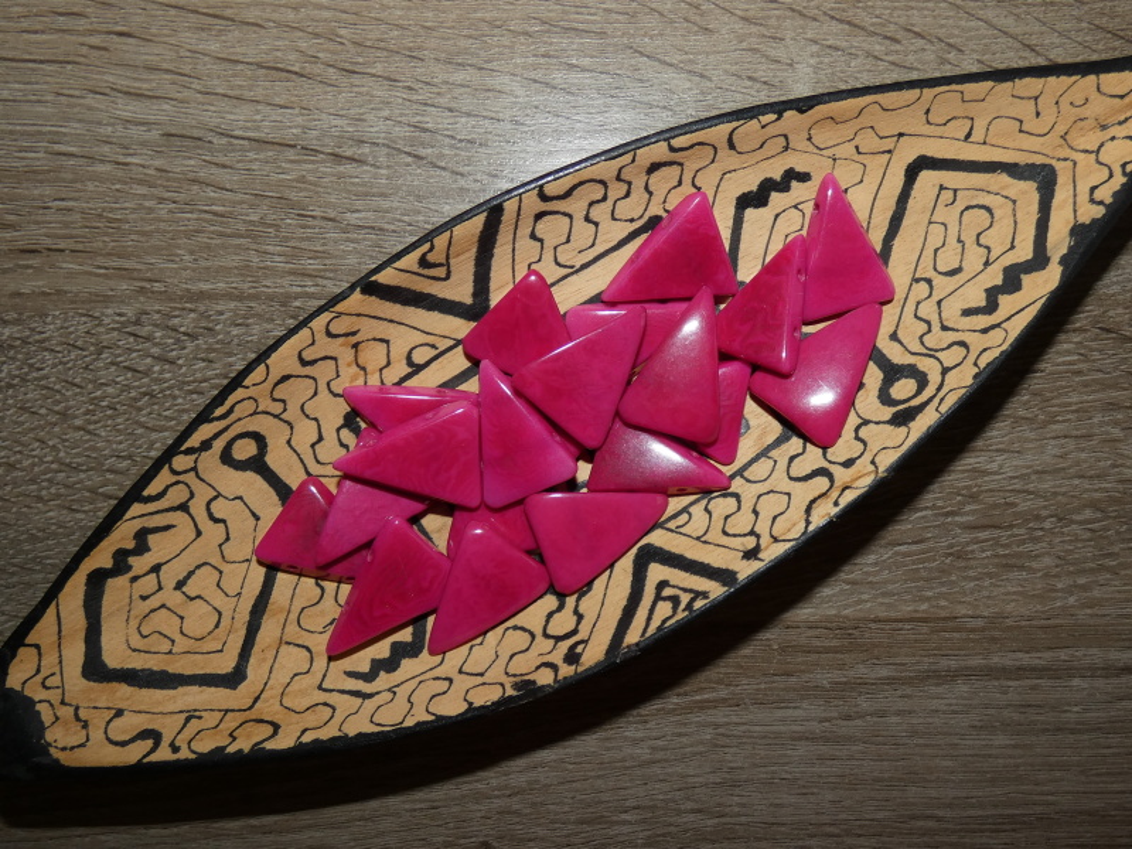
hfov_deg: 81.7
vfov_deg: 66.0
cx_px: 566
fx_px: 654
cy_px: 424
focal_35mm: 20
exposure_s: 1/60
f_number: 2.8
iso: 80
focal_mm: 3.6
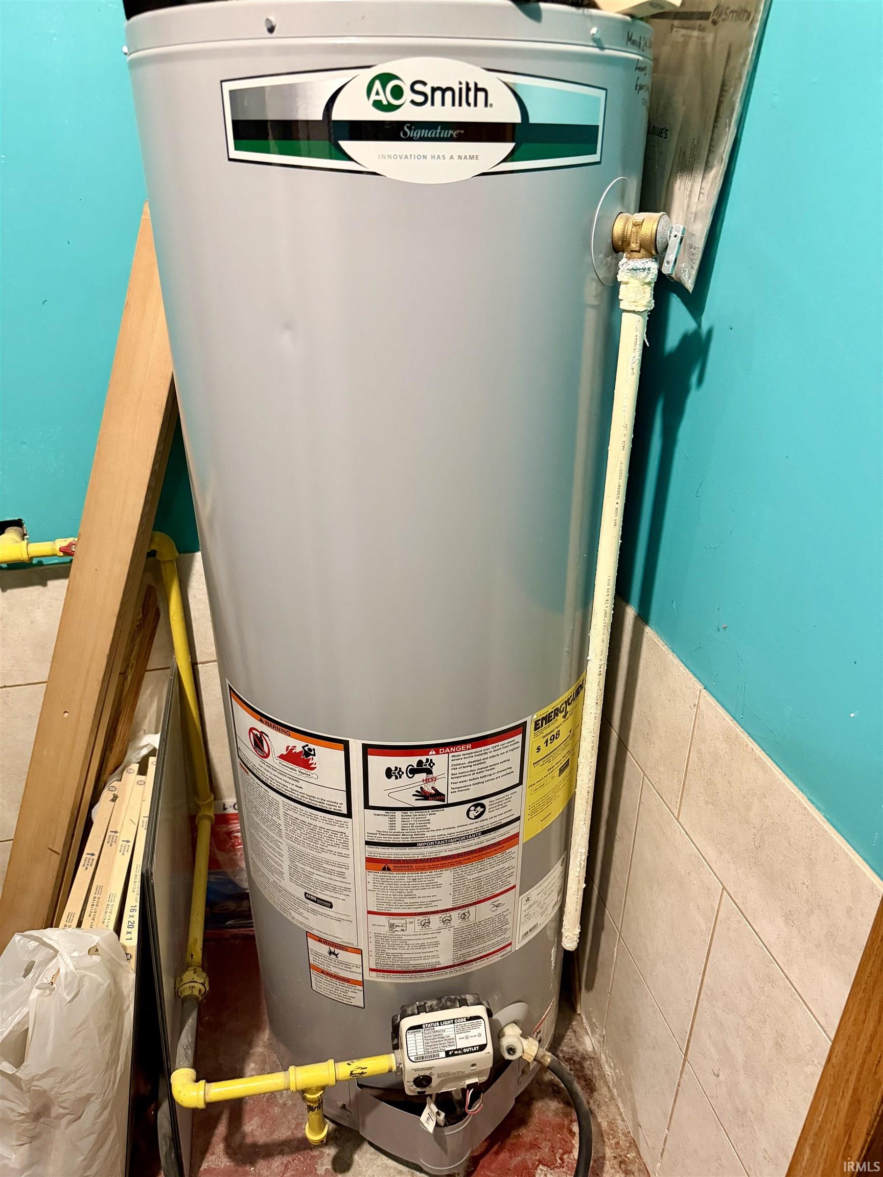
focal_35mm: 24
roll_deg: -0.6
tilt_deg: -27.5
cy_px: 588
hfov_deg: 56.8
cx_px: 442
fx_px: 816
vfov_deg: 71.6
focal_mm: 6.76
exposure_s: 1/60
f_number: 1.78
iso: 640
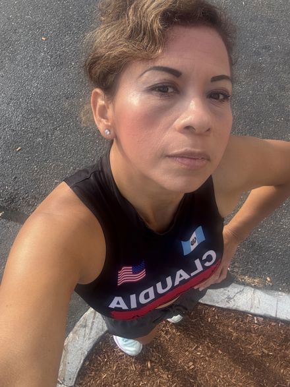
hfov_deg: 46.8
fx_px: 335
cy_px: 194
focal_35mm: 30
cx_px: 145
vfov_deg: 60.0
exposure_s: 1/436
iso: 25
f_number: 1.9
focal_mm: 2.69
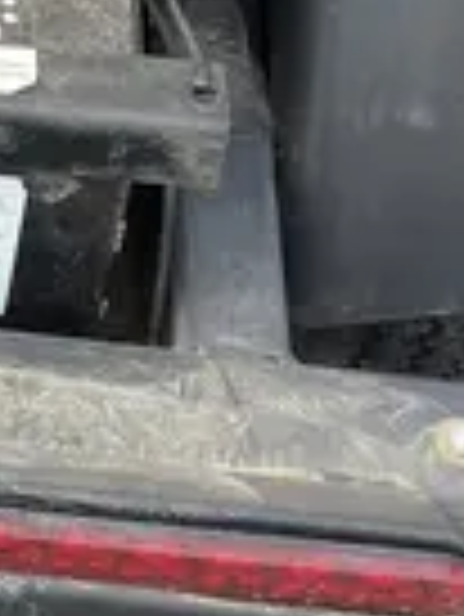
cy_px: -420
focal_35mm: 150
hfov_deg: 9.1
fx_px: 2677
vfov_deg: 12.3
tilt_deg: -40.0
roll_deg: +1.7
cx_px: -545
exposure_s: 1/174
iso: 25
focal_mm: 3.99
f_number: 1.8
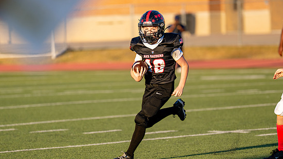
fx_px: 2311
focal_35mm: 308
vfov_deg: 3.9
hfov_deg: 7.0
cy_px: 84
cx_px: 146
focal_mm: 200
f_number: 2.8
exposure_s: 1/1000
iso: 100
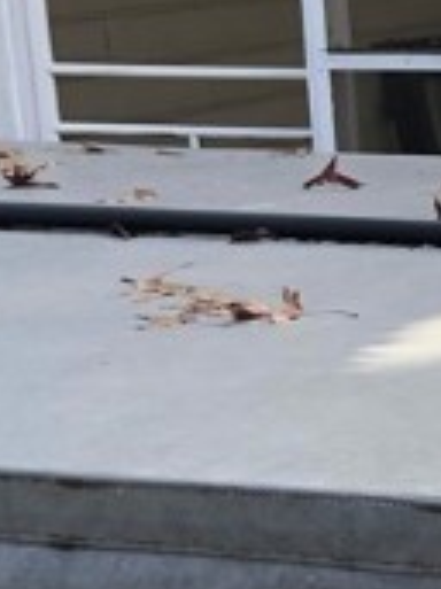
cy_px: 672
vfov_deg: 15.2
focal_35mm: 126
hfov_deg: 11.1
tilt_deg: -19.6
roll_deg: +1.3
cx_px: 744
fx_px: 2143
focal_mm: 4
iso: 20
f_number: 1.8
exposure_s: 1/251
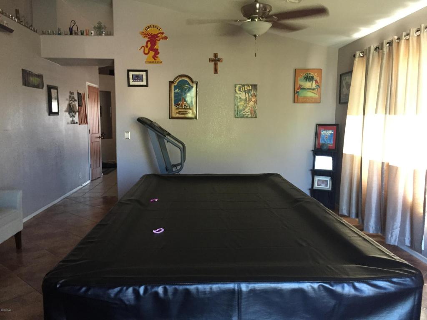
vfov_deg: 48.2
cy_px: 160
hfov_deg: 61.7
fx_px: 358
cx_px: 214
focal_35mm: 29
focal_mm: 4.15
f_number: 2.2
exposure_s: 1/17
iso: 250
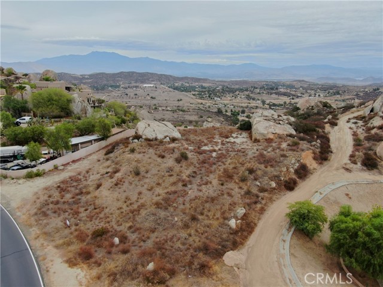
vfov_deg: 56.8
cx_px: 192
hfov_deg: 71.6
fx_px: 266
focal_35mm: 24
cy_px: 144
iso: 110
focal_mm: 4.39
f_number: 2.8
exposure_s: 1/800
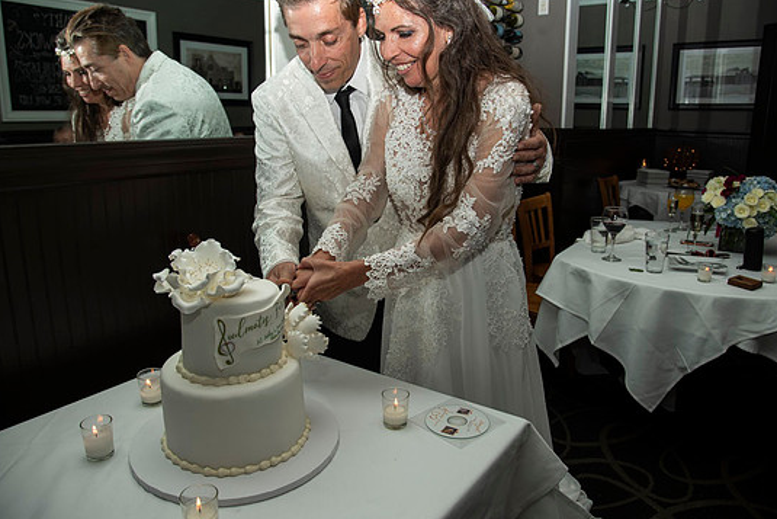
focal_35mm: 26
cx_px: 383
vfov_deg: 49.5
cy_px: 242
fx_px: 561
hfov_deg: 69.4
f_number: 4.5
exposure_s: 1/200
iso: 100
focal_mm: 24
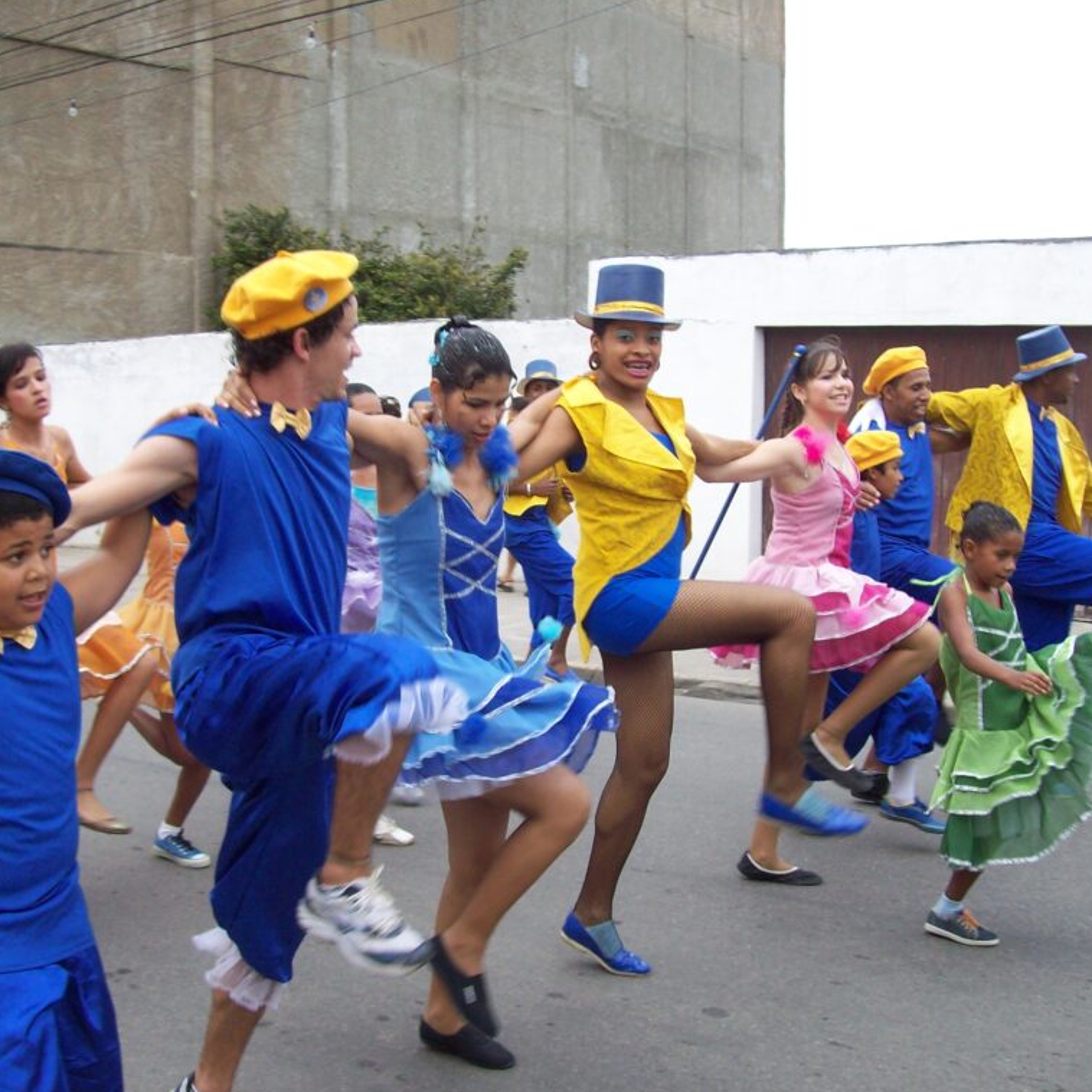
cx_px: 485
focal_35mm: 43
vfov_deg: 39.2
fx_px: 1535
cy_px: 546
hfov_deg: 39.1
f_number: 2.7
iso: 80
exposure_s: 1/169
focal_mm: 6
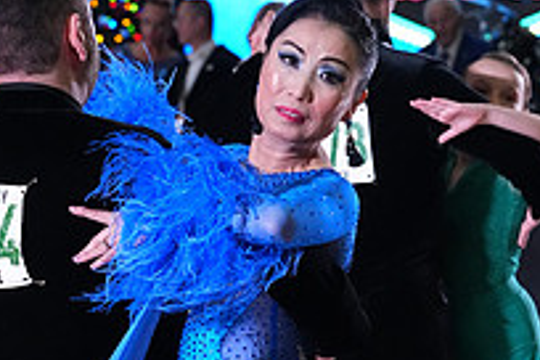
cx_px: 70
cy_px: 469
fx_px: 4260
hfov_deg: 7.2
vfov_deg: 4.8
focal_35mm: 284
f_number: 6.3
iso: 10000
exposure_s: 1/400
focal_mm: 100
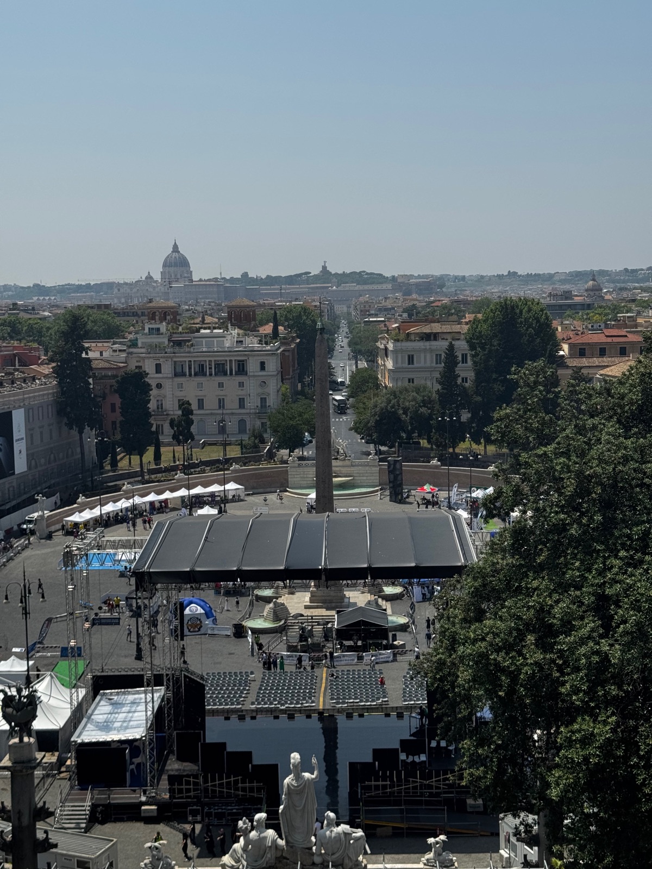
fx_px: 1205
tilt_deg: -4.5
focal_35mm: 48
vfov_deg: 39.7
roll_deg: +1.2
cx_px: 326
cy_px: 434
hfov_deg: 30.3
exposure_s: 1/7092
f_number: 1.78
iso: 80
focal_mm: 6.76
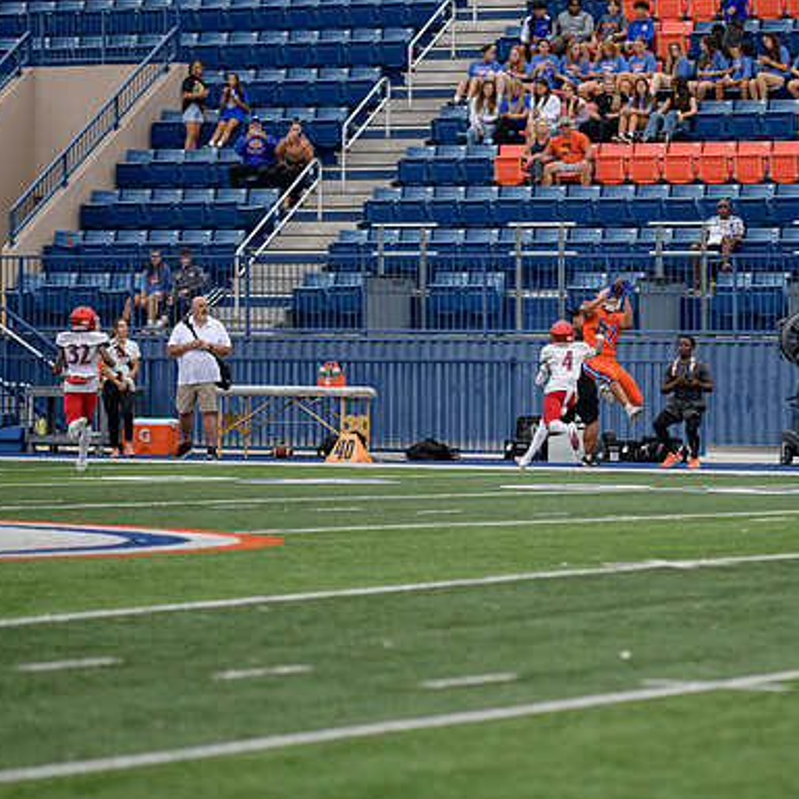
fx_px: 5353
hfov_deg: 8.5
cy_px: 400
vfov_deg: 8.5
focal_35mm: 205
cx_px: 587
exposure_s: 1/800
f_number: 2.8
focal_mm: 160
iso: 250
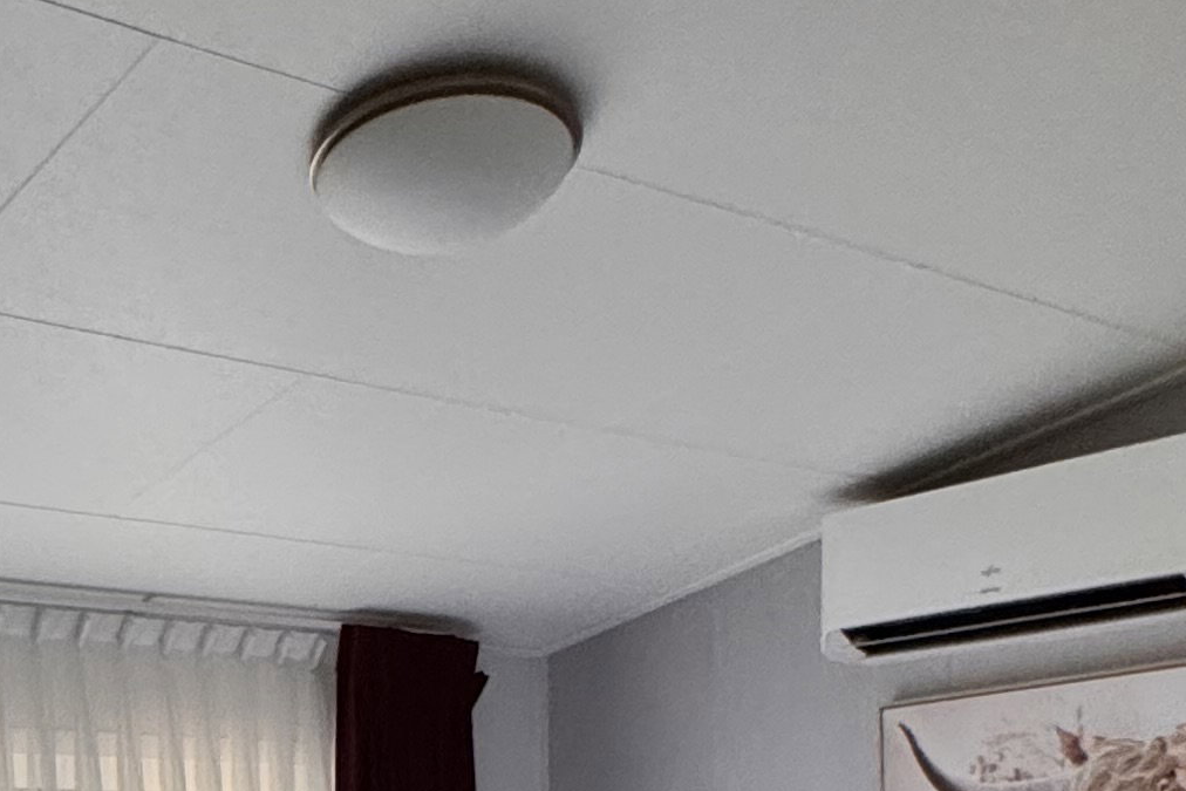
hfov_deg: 34.0
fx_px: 1911
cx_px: 342
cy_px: 1095
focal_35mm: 58
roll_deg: +1.1
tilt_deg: -4.6
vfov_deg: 20.8
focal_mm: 2.22
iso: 320
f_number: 2.2
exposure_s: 1/99
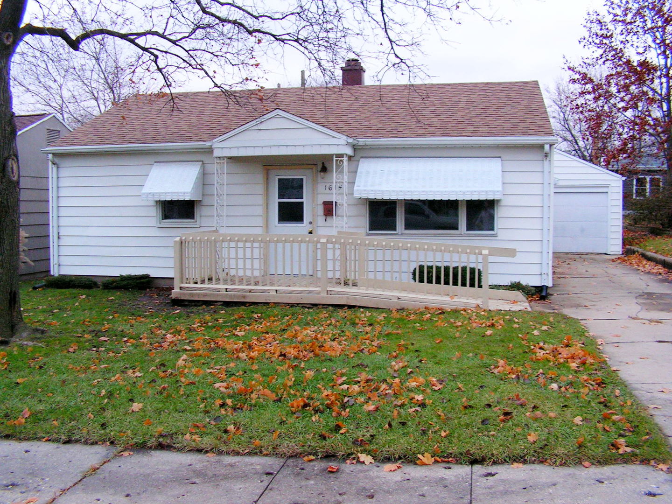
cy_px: 252
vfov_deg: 39.7
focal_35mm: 36
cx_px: 336
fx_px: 699
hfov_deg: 51.4
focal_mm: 6
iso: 125
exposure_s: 1/40
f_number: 3.2
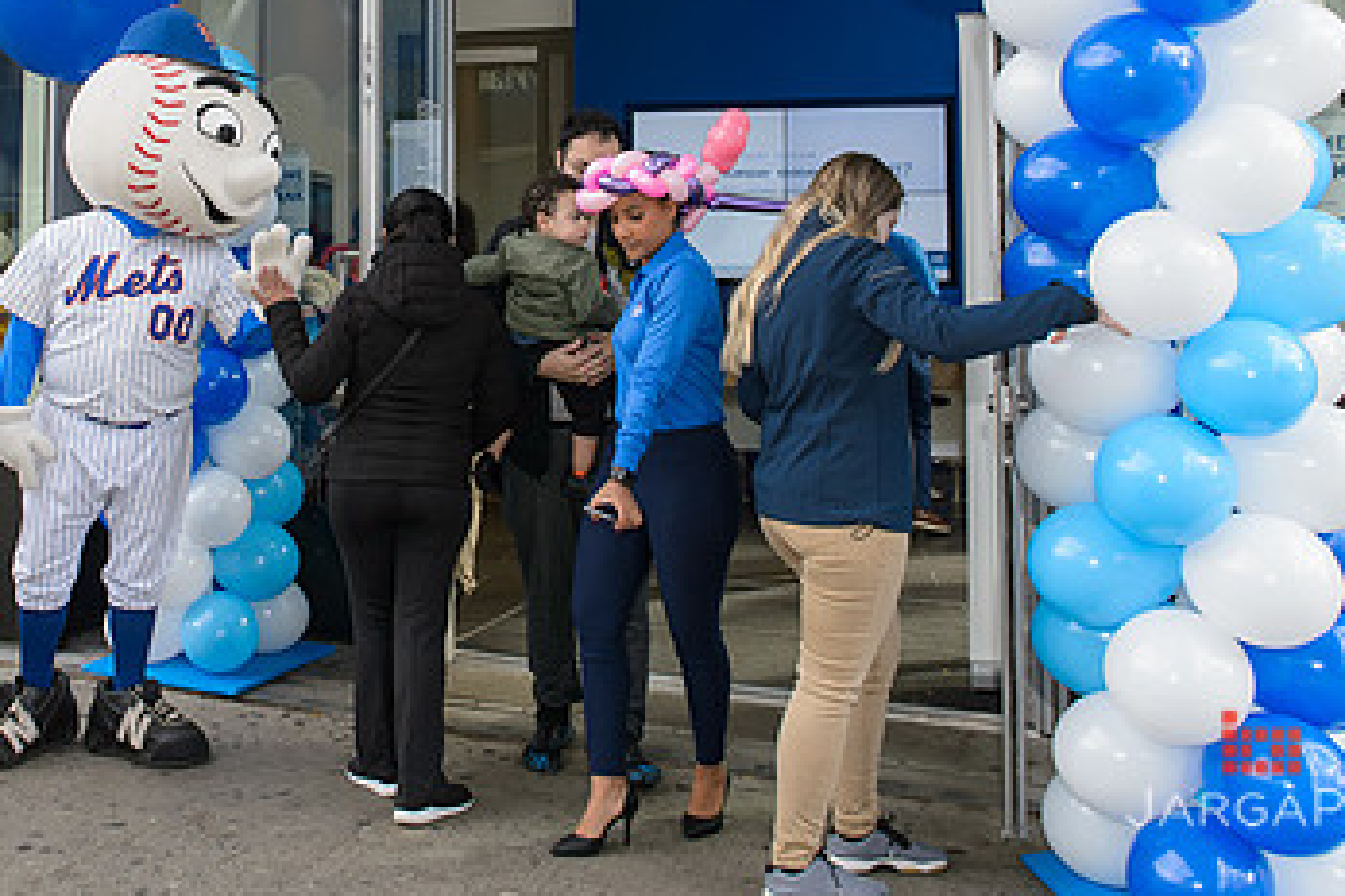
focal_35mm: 40
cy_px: 166
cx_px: 375
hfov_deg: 47.1
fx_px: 1494
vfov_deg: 32.4
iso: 400
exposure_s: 1/250
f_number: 4.5
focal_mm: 24
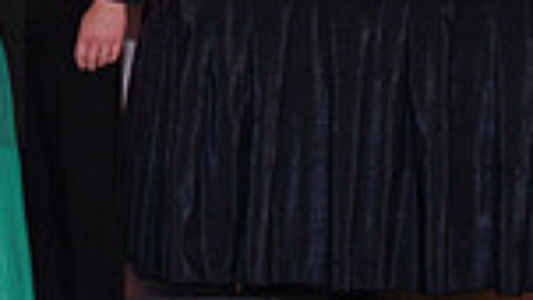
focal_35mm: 261
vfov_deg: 4.7
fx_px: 3689
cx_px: -360
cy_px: 55
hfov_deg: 8.0
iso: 1600
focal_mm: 65
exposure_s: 1/250
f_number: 5
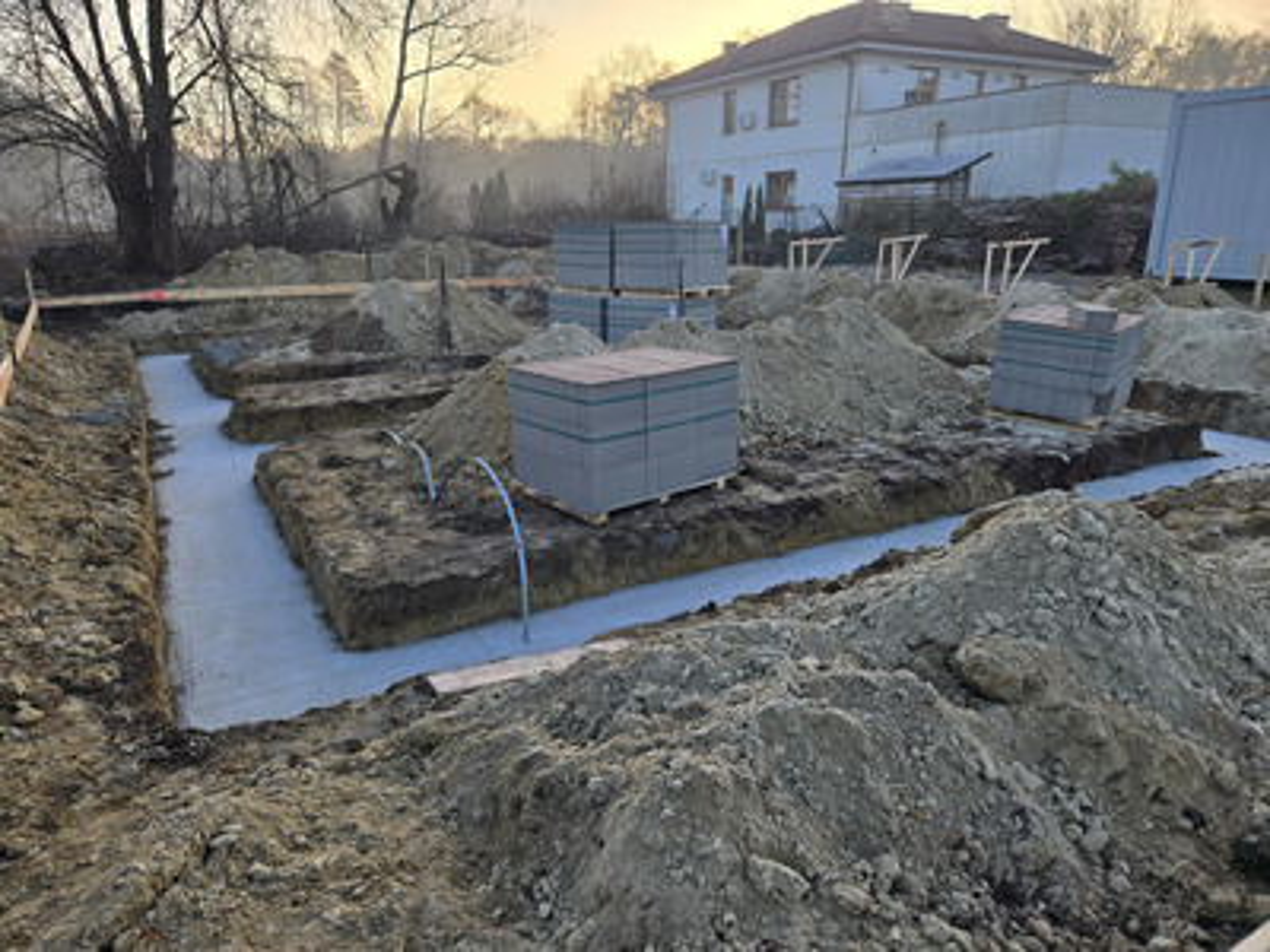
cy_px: 476
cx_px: 635
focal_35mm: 23
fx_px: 844
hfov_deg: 73.9
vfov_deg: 58.9
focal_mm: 5.4
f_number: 1.8
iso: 80
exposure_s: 1/973
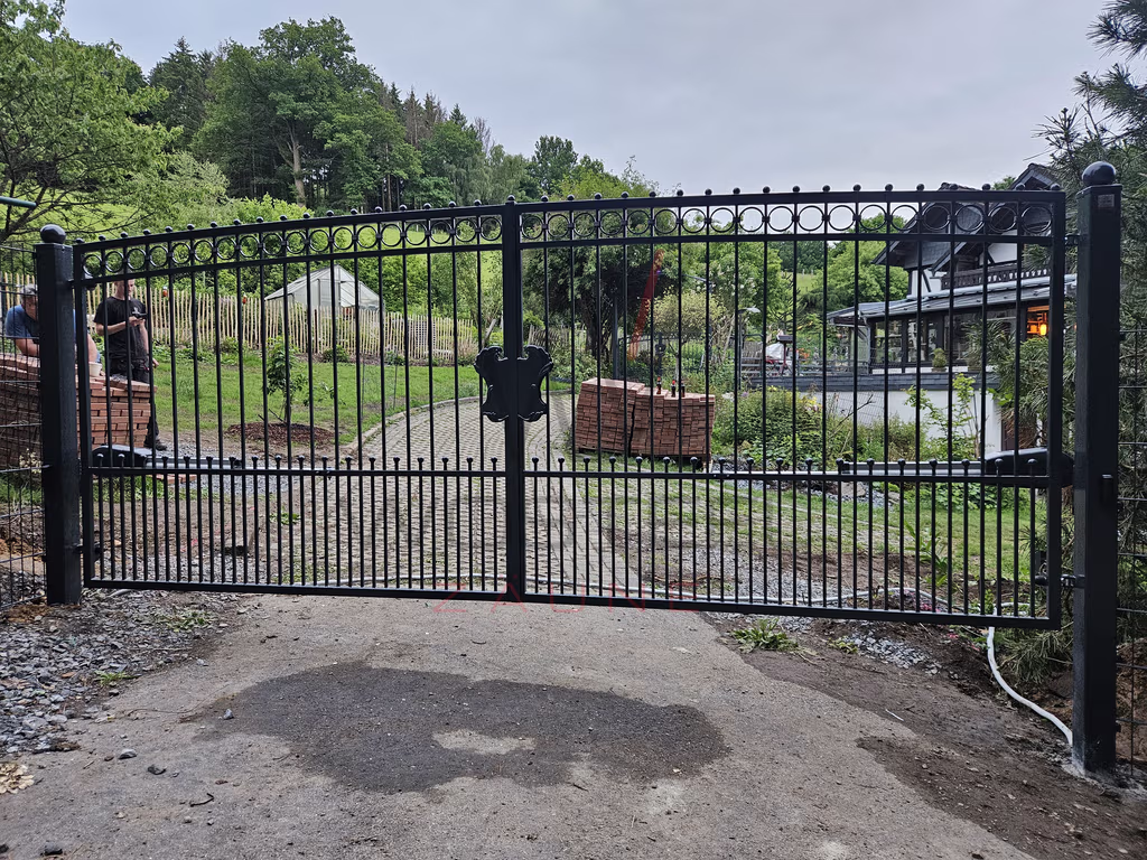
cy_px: 430
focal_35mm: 23
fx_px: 762
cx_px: 574
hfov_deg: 73.9
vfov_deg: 58.9
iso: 500
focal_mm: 5.4
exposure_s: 1/100
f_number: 1.8
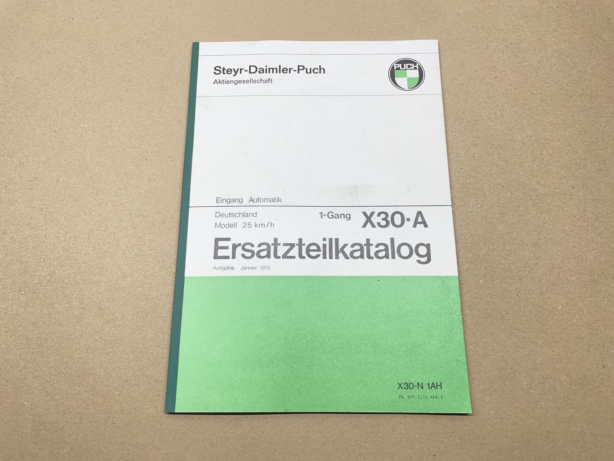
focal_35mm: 26
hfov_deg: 67.3
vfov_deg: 53.1
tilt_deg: -74.0
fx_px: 461
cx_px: 307
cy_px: 230
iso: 32
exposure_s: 1/100
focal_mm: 4.2
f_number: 1.6
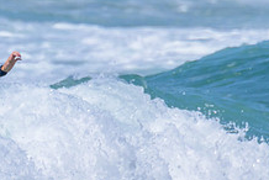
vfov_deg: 0.5
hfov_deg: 0.7
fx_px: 21586
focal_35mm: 2885
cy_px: 142
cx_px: -113
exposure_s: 1/2000
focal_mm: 800
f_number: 11
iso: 640
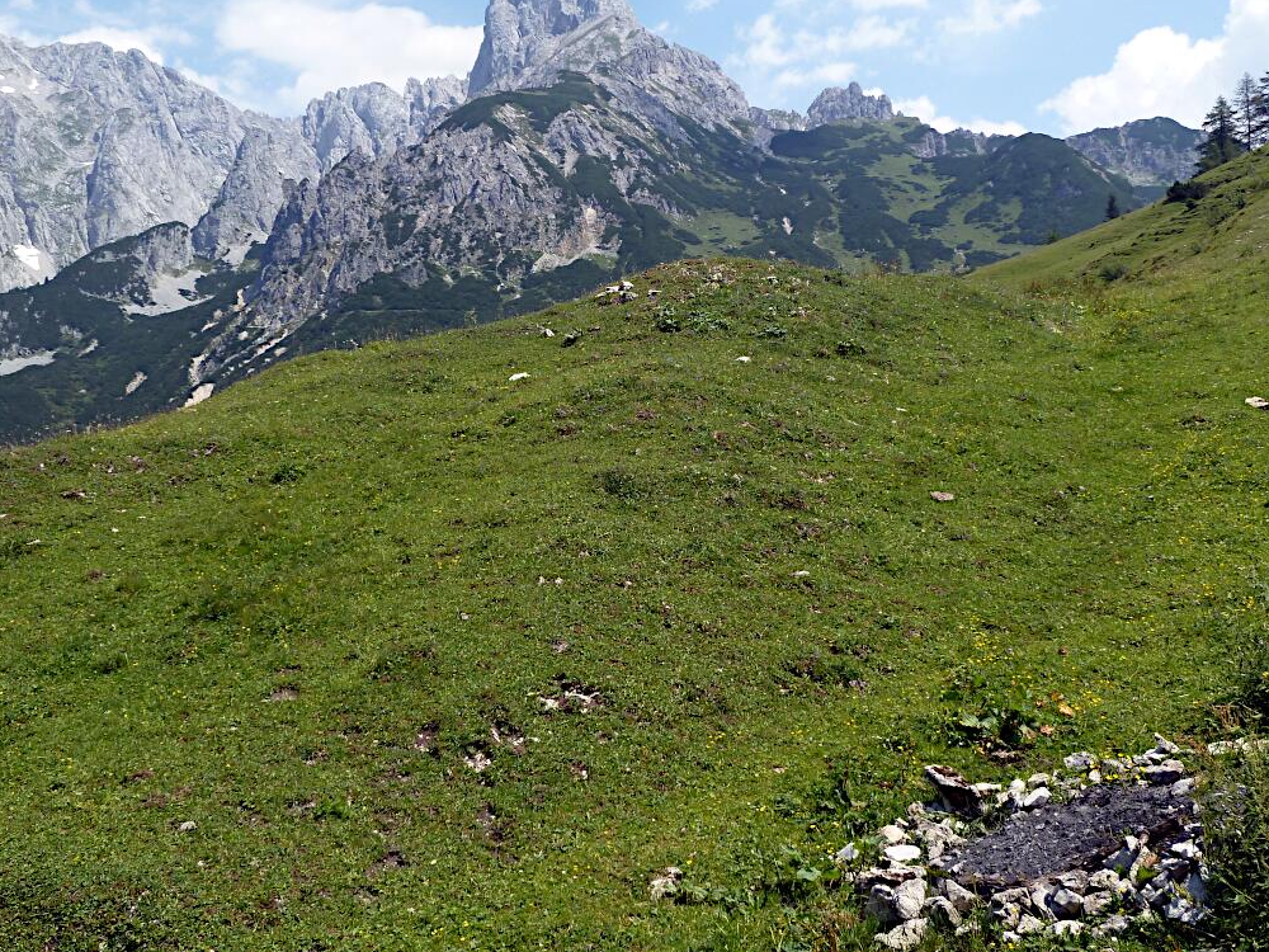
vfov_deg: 34.3
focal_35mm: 42
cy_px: 424
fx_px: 1540
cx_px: 595
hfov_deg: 44.8
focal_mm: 5.7
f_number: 4
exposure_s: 1/500
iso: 80
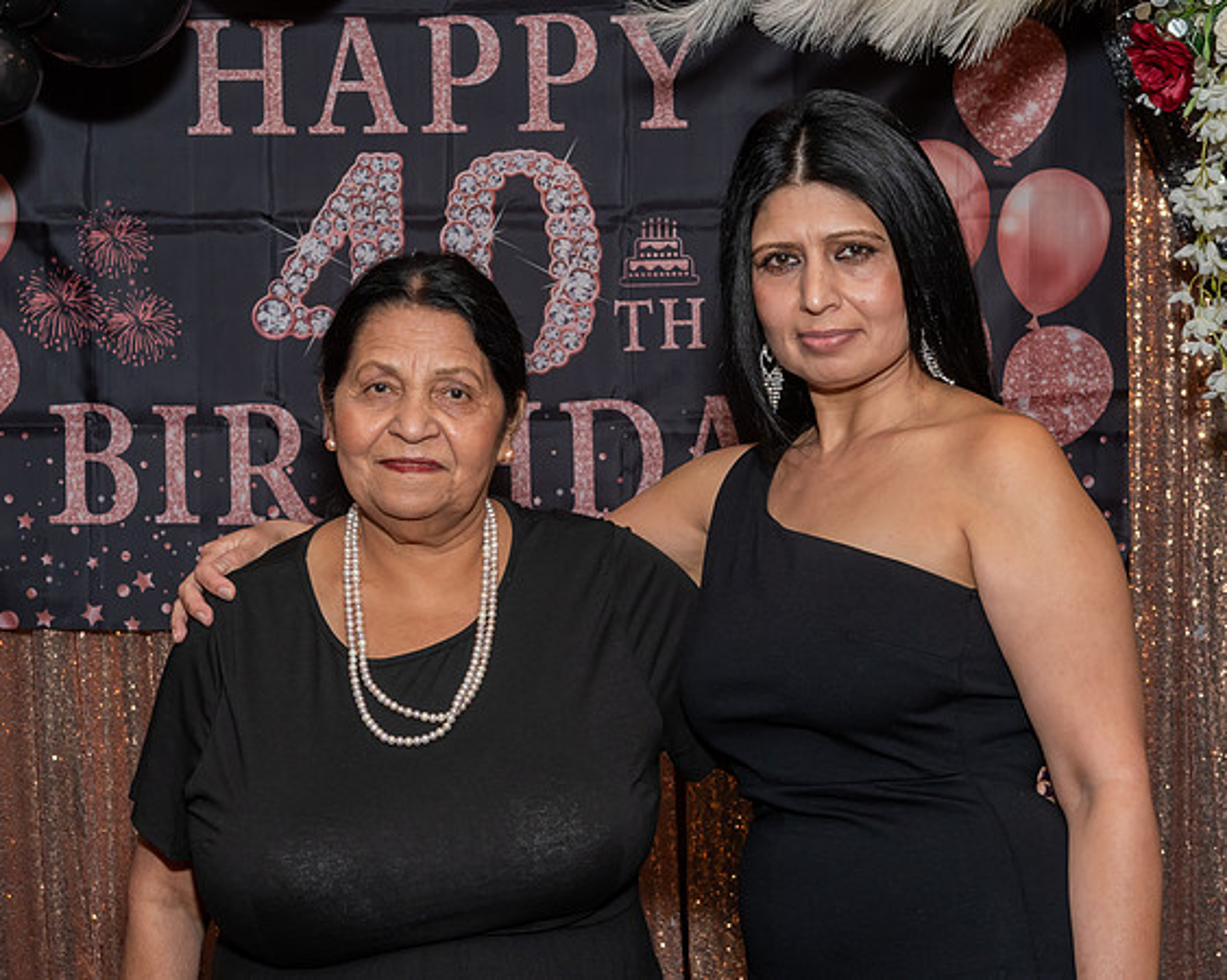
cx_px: 555
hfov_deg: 26.9
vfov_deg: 21.6
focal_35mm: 71
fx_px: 2565
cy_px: 488
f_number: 9
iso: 500
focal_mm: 40
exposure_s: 1/250
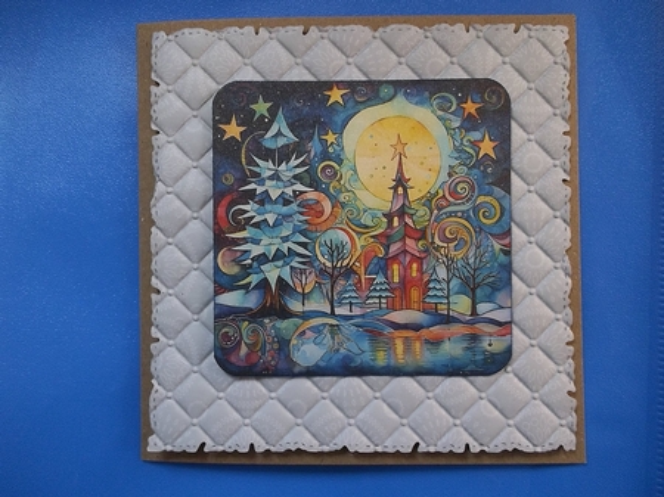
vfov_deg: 48.2
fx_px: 556
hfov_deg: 61.7
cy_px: 248
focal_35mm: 29
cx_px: 332
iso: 130
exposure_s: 1/30
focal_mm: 4.1
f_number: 3.3
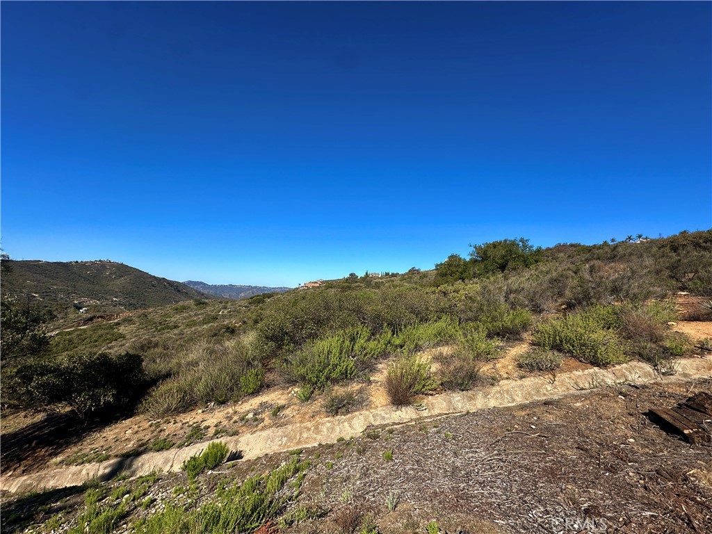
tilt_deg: +5.0
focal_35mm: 14
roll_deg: -3.3
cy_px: 267
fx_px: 288
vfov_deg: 85.7
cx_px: 356
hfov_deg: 102.1
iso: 50
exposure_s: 1/2212
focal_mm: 2.22
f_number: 2.2
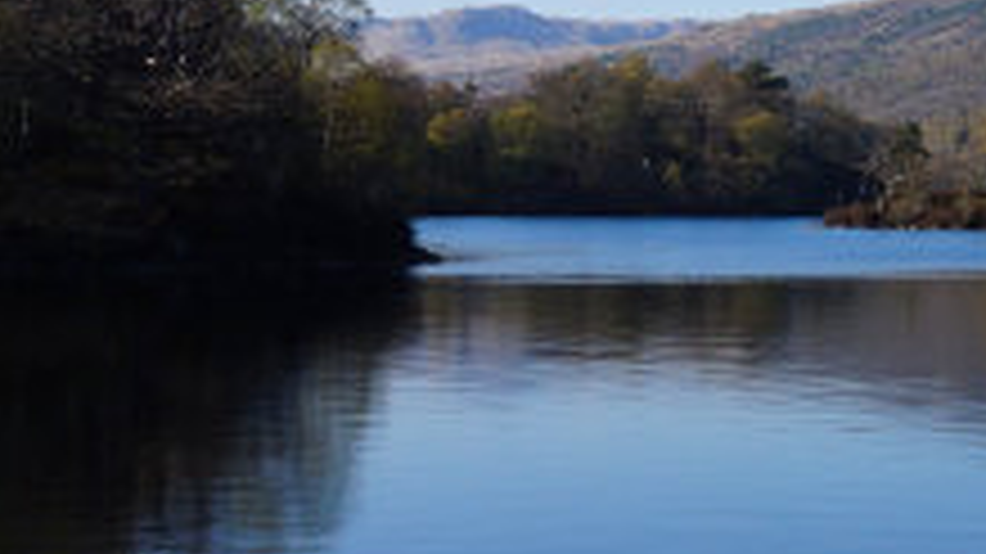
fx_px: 2404
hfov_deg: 19.8
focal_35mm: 92
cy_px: 128
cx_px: 1508
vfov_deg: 13.1
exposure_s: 1/80
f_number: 13
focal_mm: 16
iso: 100
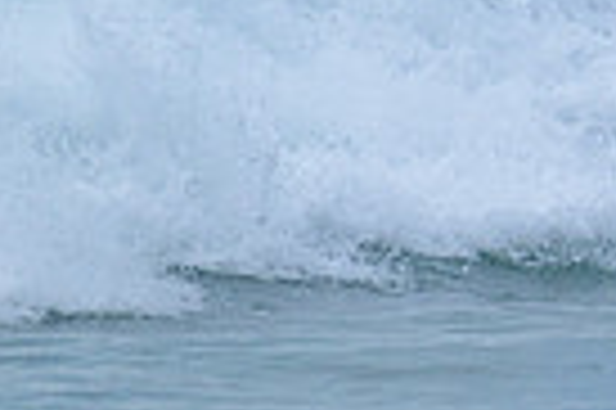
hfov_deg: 0.9
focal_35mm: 2371
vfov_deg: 0.6
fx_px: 40522
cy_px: -232
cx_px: 1254
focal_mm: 560
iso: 400
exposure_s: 1/2000
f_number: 8
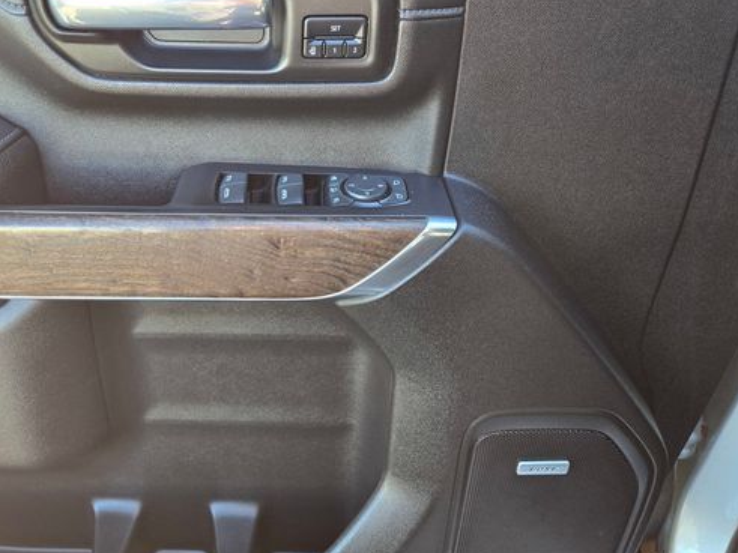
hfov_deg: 59.0
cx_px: 263
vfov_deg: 46.6
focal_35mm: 30
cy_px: 225
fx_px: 639
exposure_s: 1/180
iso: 160
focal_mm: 5.4
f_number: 1.8
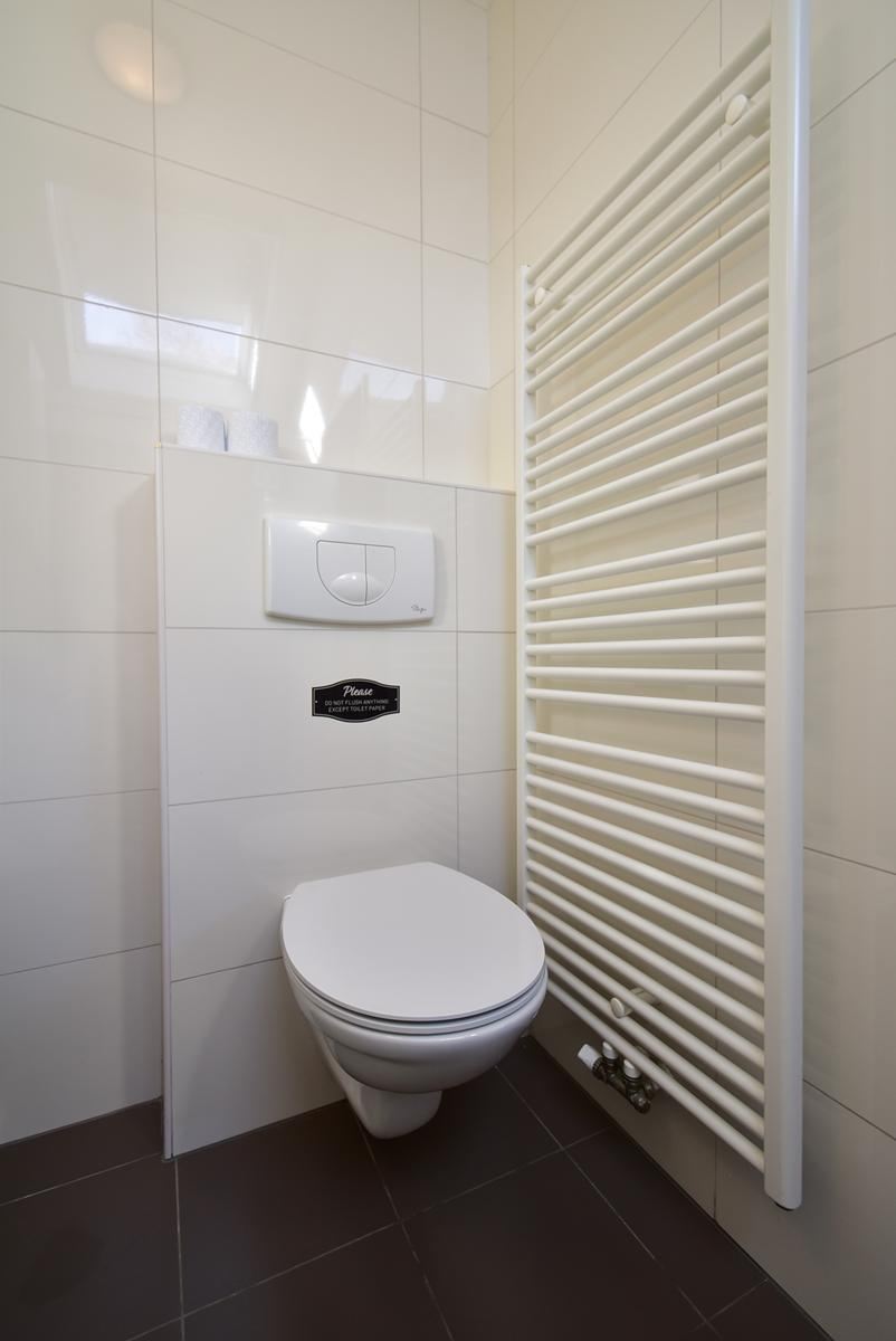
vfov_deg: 100.3
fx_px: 559
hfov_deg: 77.4
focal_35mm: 15
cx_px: 448
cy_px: 670
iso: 100
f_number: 4.5
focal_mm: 10
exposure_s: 1/13
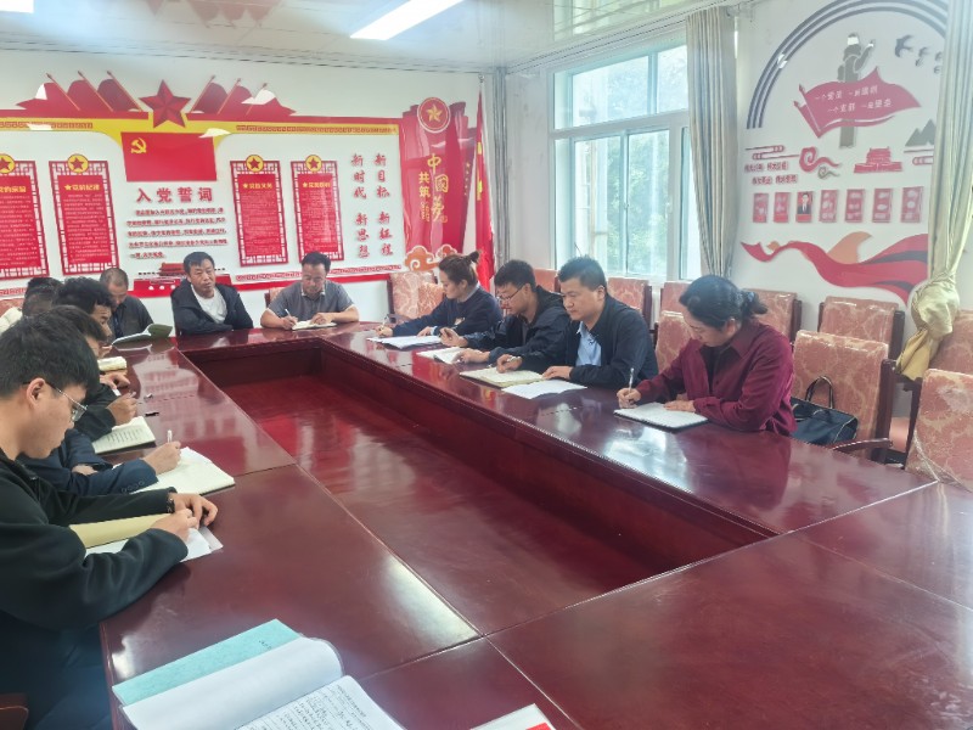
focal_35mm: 27
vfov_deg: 51.4
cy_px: 365
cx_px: 486
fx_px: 759
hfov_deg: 65.3
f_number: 4
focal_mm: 5.72
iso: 320
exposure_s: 1/100
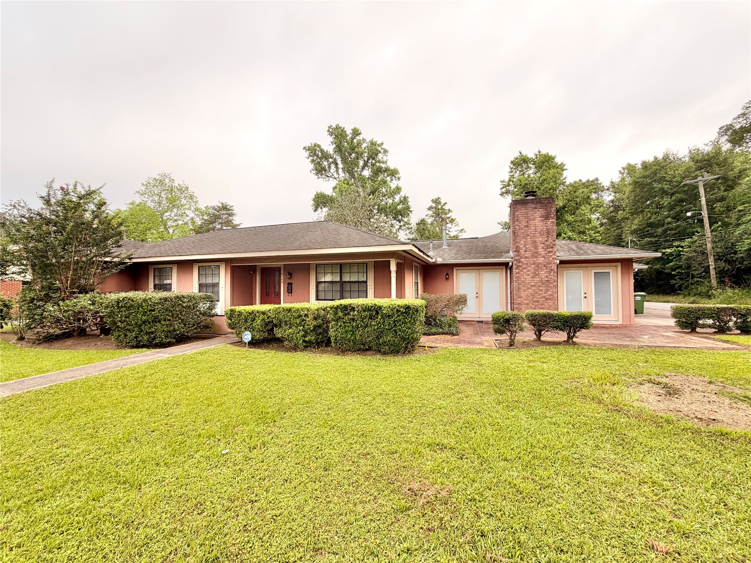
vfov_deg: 85.7
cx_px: 376
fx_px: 304
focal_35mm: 14
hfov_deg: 102.1
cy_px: 282
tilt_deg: +1.4
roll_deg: +0.5
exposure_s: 1/132
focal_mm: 2.22
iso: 40
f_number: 2.2
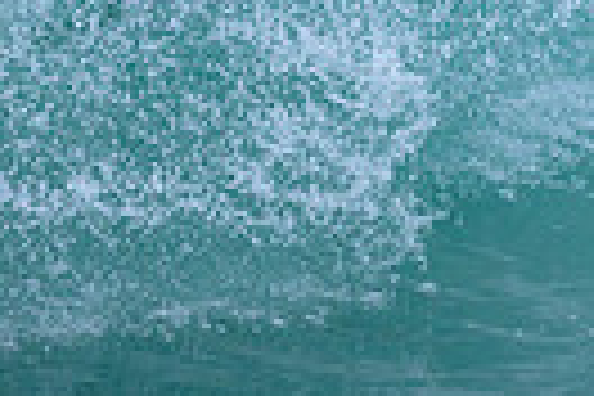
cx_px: 369
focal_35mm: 3507
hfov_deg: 0.6
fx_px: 57861
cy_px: -218
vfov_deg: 0.4
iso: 1000
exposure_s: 1/2000
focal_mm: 800
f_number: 6.3
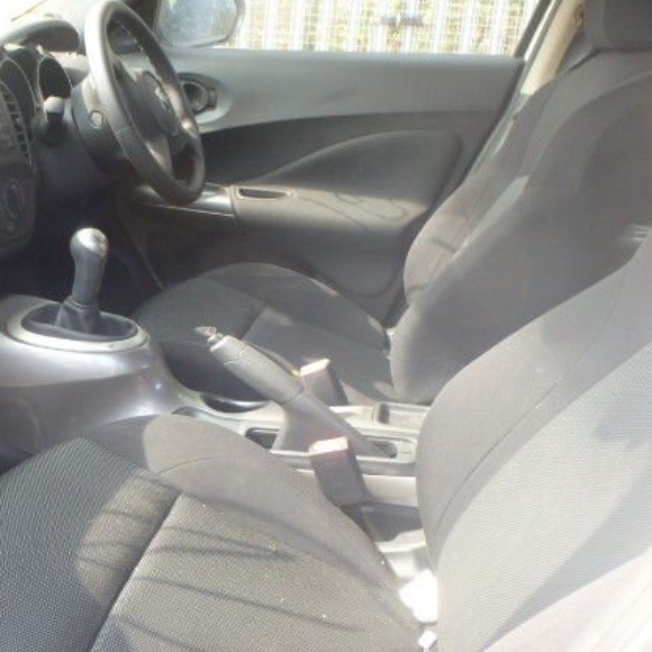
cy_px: 289
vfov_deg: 43.8
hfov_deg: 42.5
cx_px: 161
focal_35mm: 38
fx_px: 810
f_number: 3.9
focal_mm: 5
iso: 200
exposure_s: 1/60
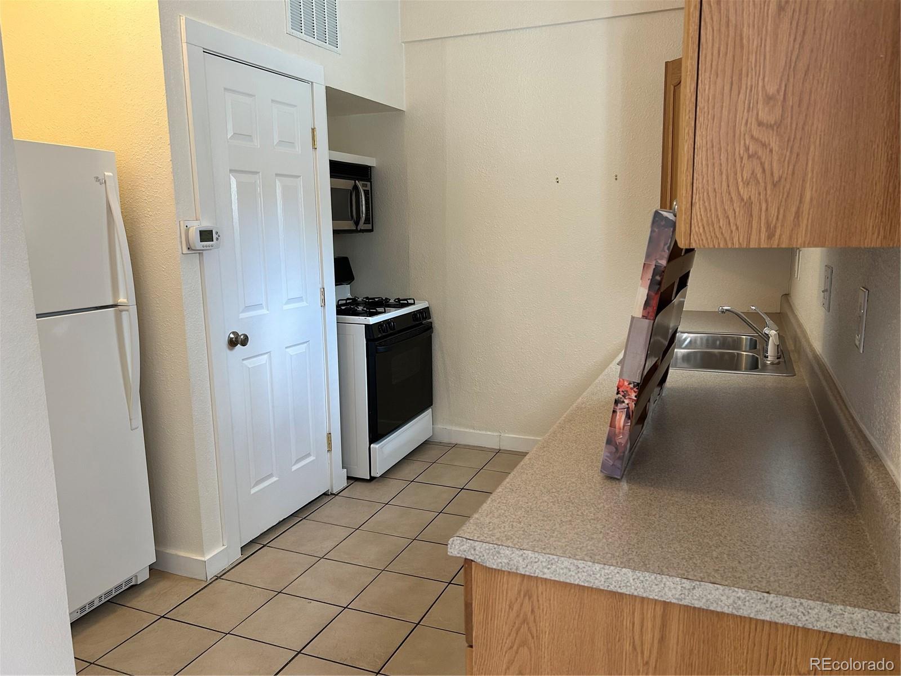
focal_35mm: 26
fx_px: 677
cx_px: 450
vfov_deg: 53.1
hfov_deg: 67.3
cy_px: 338
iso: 125
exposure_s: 1/76
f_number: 1.5
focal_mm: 5.7
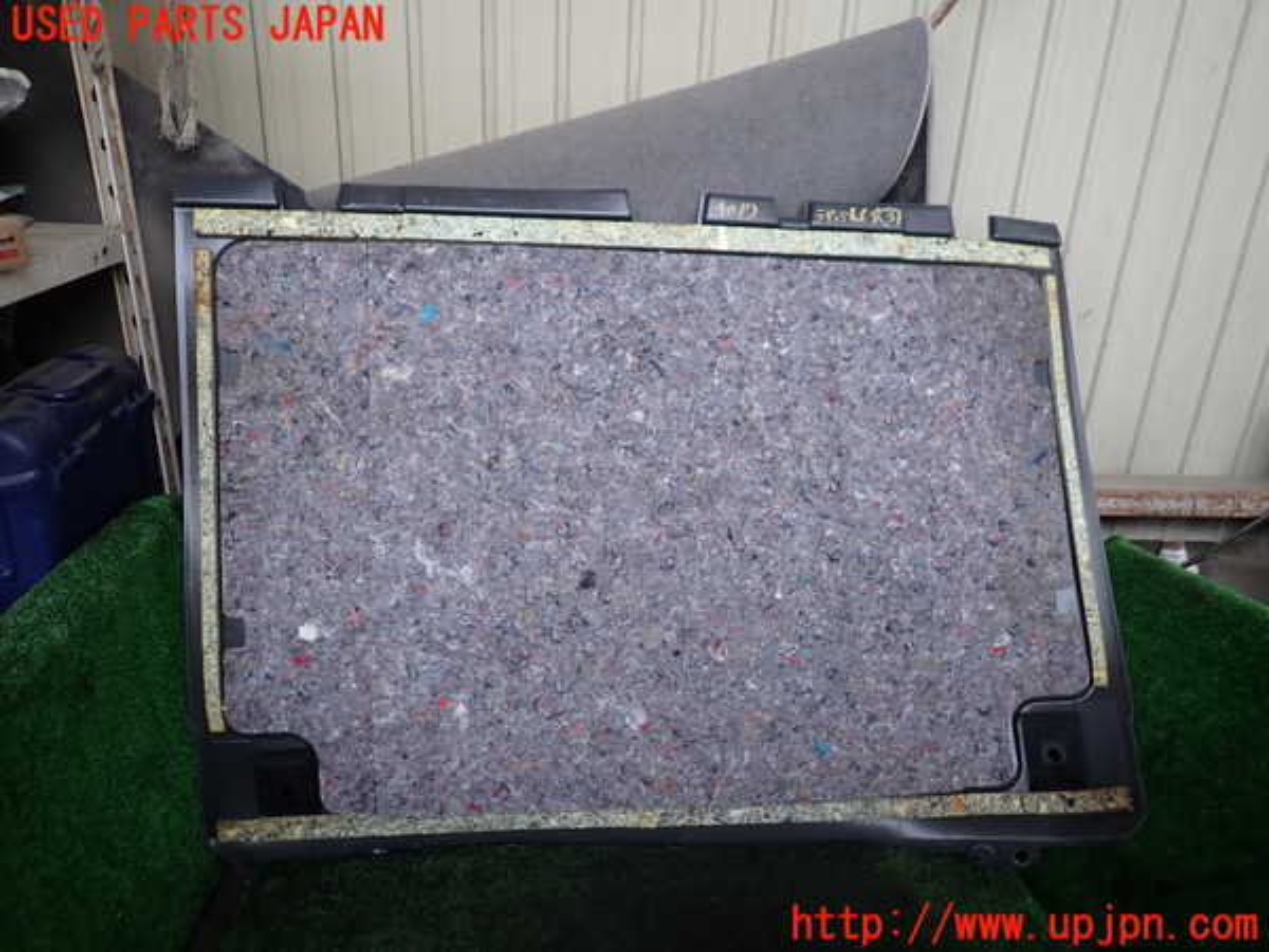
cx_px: 634
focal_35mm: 25
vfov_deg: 54.9
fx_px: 916
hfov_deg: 69.4
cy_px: 476
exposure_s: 1/80
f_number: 2
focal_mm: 4.5
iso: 100
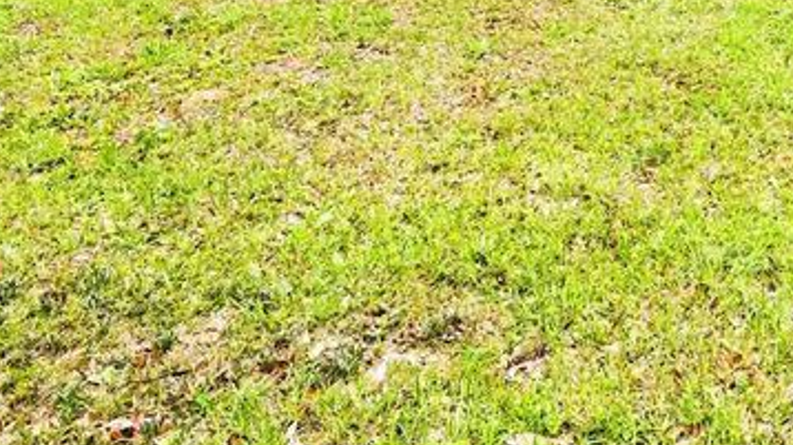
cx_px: 817
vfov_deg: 23.1
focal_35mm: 44
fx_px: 914
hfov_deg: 40.3
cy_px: -187
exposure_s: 1/100
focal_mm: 14.5
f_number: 11
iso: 400
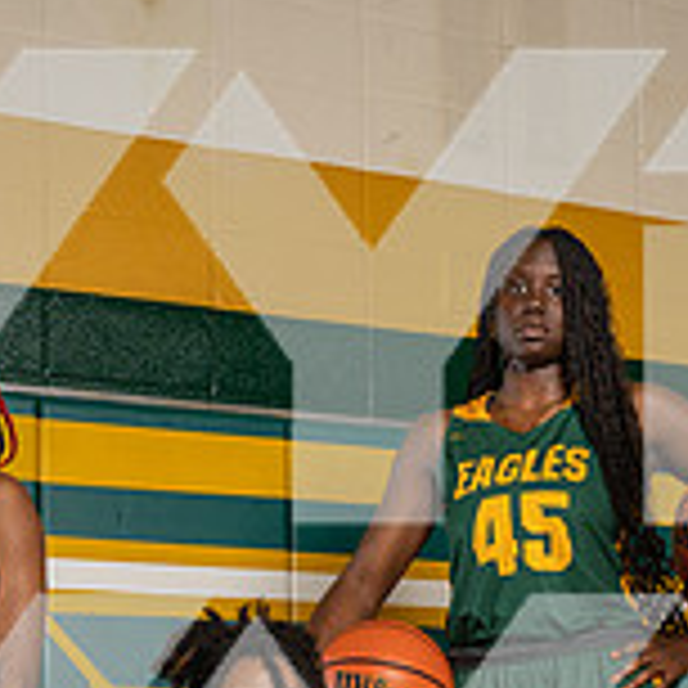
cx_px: 571
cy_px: 834
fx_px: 1956
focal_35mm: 87
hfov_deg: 19.7
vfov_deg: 18.8
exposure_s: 1/250
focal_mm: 27
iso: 800
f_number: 9
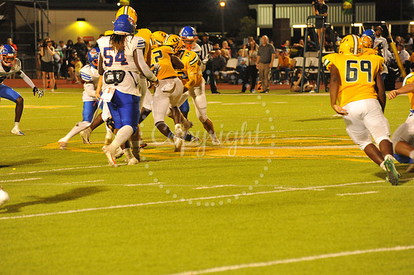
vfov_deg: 6.9
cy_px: 138
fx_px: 2299
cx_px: 207
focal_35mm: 200
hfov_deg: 10.3
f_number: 5.6
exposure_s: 1/200
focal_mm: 200
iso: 6400
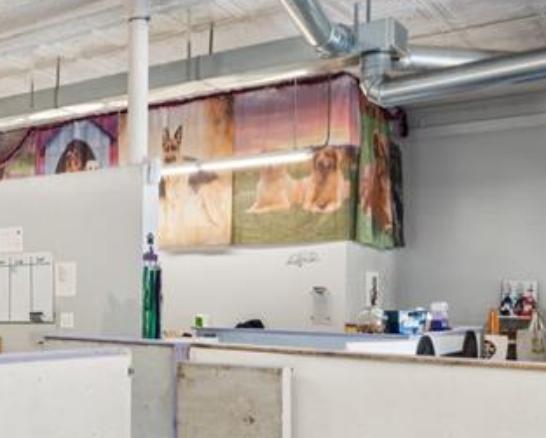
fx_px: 789
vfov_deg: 30.9
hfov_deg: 34.2
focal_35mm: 49
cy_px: 265
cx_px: -19
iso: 320
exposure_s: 1/5
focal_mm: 15.9
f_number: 13
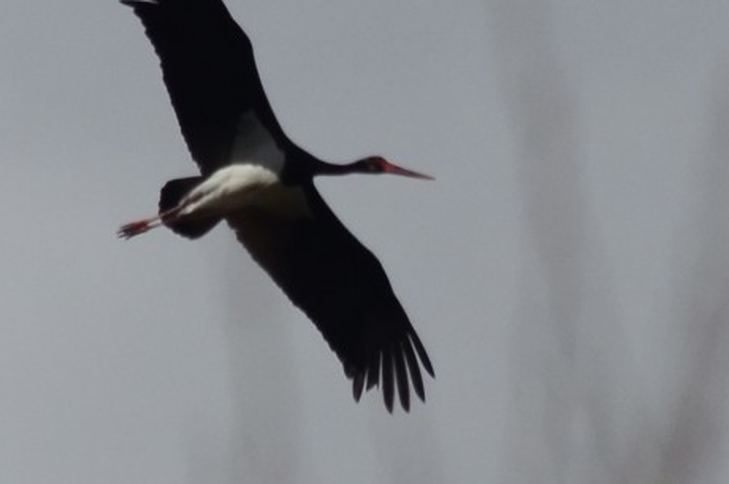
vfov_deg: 1.3
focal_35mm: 1028
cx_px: 406
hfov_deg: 2.0
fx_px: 20781
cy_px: 173
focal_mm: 300
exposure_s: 1/3200
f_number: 9
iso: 400
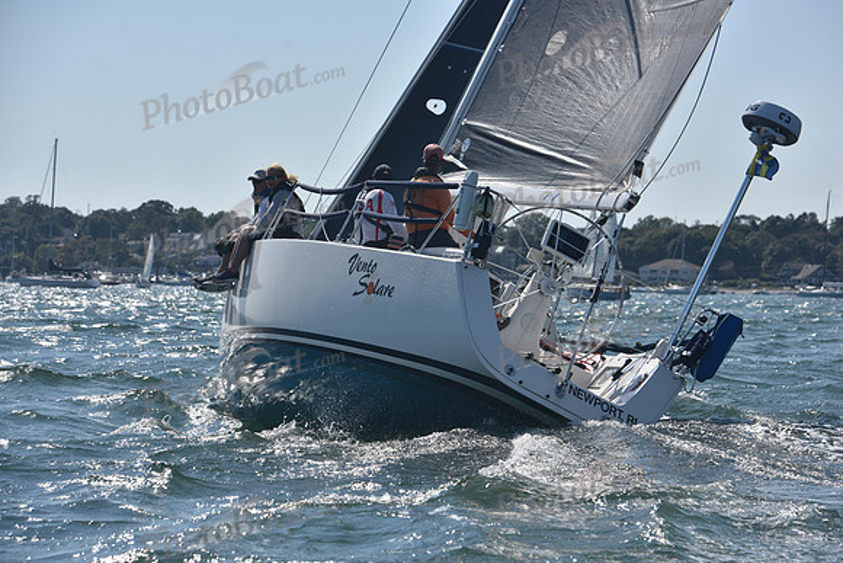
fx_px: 2811
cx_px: 422
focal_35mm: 120
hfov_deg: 17.1
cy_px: 282
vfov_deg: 11.4
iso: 250
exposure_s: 1/1000
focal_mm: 120
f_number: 7.1
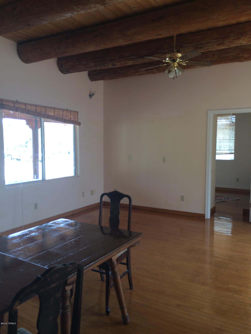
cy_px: 167
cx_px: 126
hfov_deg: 48.2
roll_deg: +1.2
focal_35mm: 29
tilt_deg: -6.4
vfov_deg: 61.7
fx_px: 280
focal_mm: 4.15
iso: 40
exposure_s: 1/60
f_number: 2.2
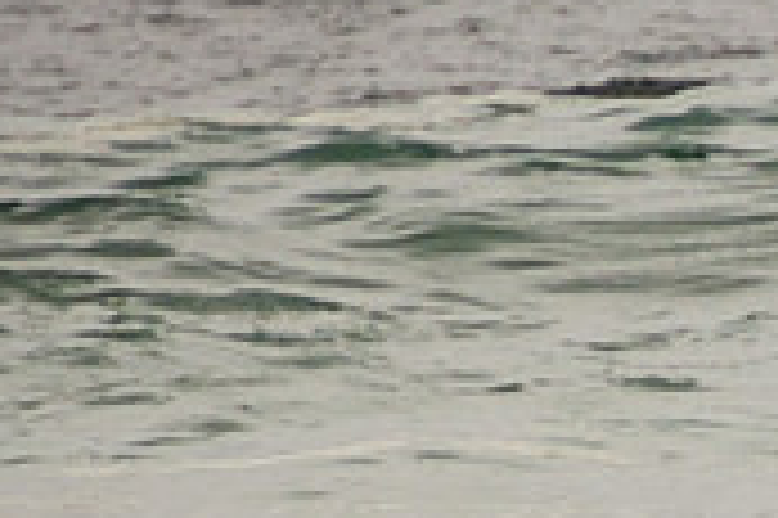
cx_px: 1079
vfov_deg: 0.7
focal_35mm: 2014
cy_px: 664
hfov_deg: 1.0
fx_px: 43483
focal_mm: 400
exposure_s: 1/1250
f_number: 5.6
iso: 320
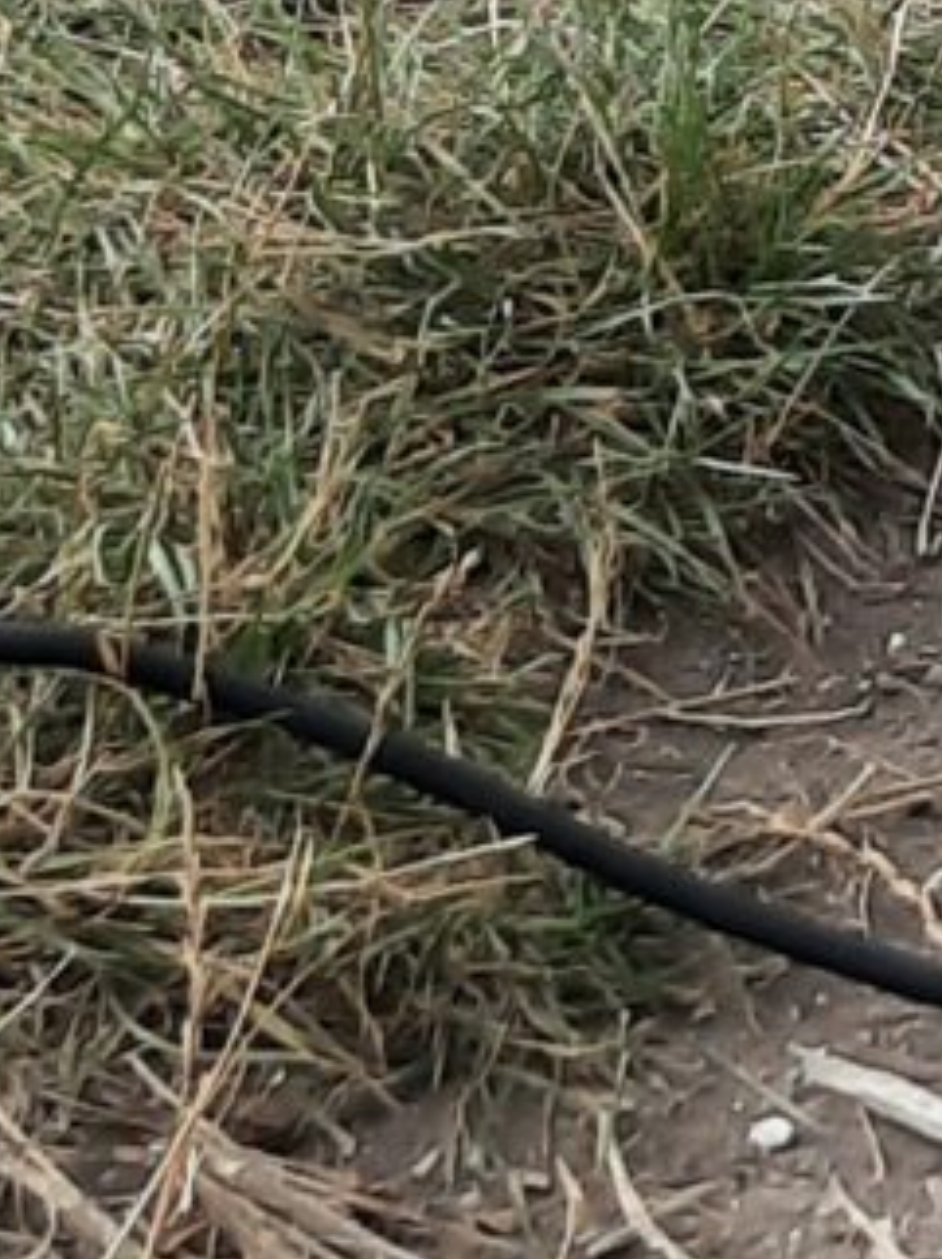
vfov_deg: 9.6
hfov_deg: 6.9
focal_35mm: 199
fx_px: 7230
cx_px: 2513
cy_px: -833
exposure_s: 1/674
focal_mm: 4.6
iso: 32
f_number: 2
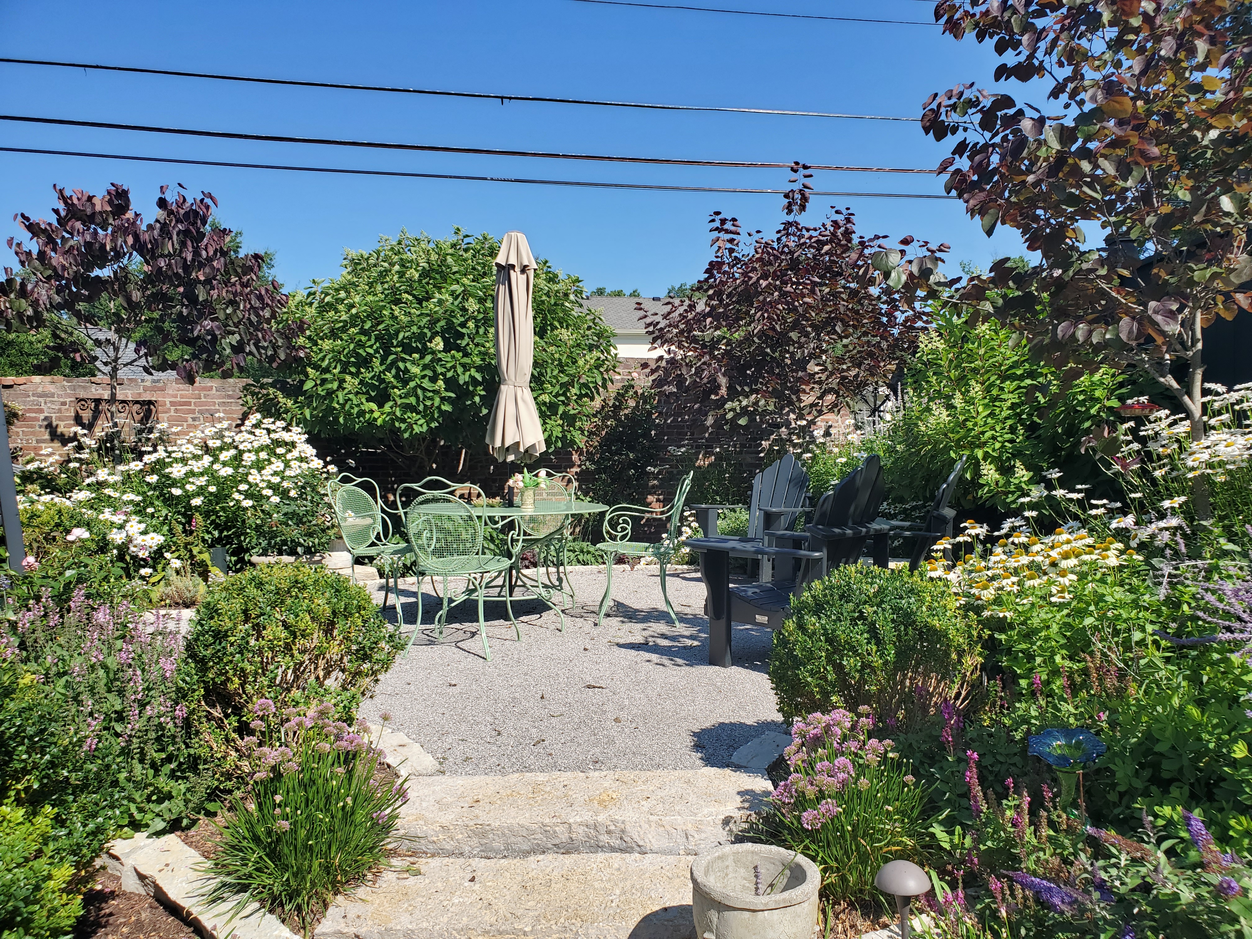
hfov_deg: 67.3
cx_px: 626
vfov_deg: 53.1
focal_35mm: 26
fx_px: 940
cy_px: 470
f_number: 2.4
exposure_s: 1/1154
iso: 50
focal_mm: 4.3
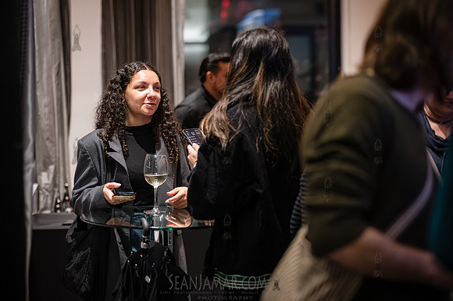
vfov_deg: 13.9
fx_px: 1232
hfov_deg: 20.8
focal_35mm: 98
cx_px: 226
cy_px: 150
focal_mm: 98
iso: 8000
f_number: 2.8
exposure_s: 1/250
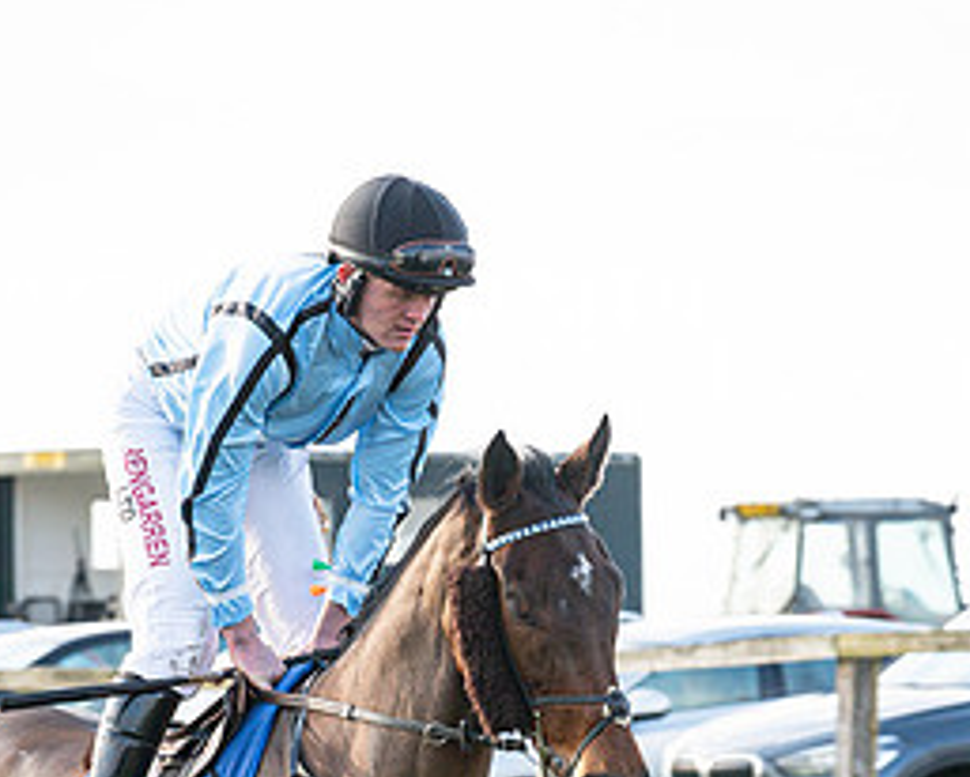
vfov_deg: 4.6
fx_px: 9567
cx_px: 392
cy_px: 766
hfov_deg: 5.8
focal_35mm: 333
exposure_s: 1/850
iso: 400
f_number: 5
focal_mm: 135
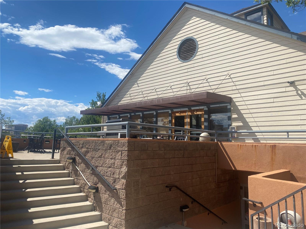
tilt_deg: +7.8
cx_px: 153
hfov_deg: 67.3
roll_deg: -1.0
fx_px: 230
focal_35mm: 26
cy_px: 114
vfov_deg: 53.1
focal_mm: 4.25
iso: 32
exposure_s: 1/3846
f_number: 1.8
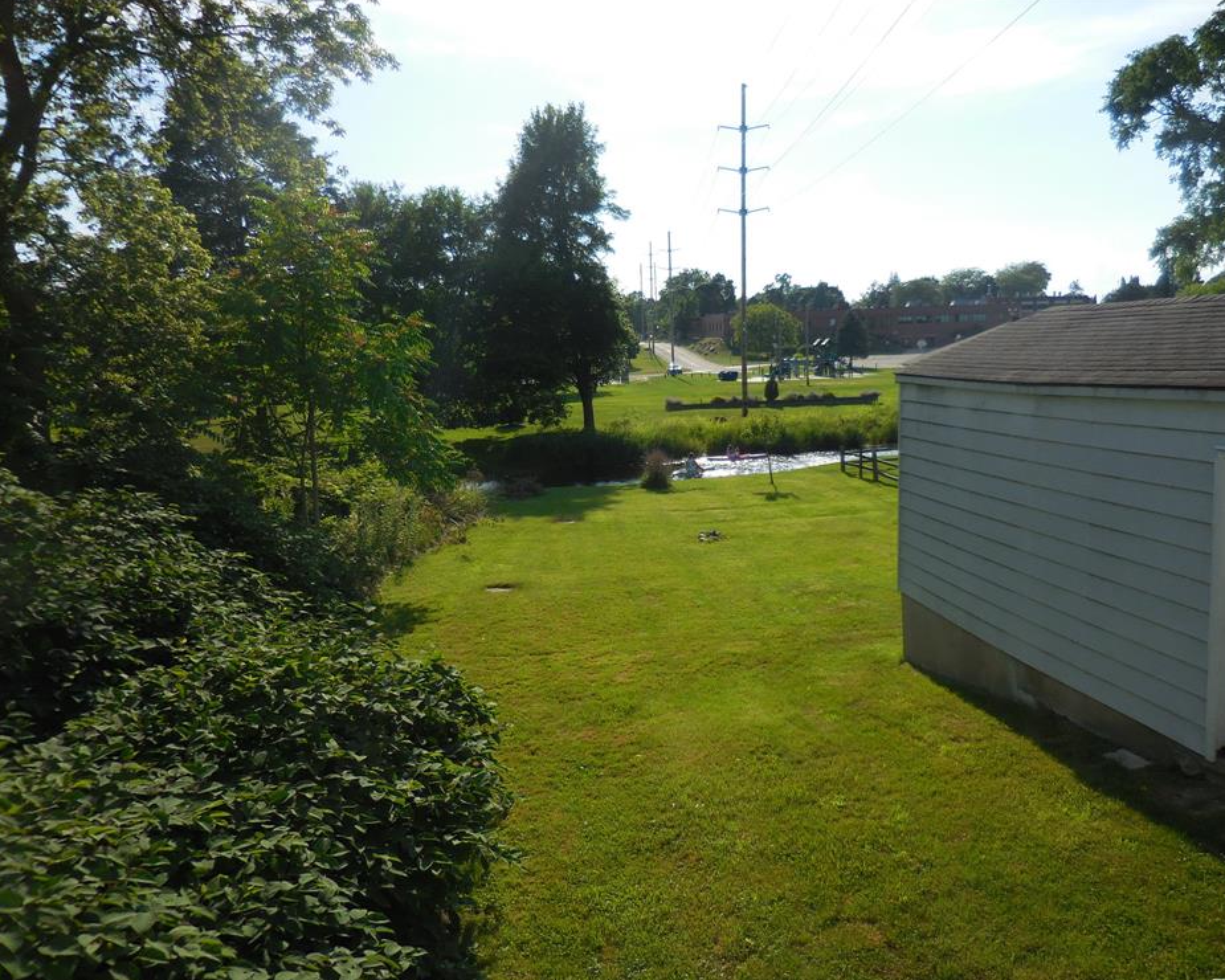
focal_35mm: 27
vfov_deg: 53.2
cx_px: 667
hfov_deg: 64.0
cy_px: 502
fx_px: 979
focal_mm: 4.5
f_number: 3.3
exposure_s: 1/1600
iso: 125
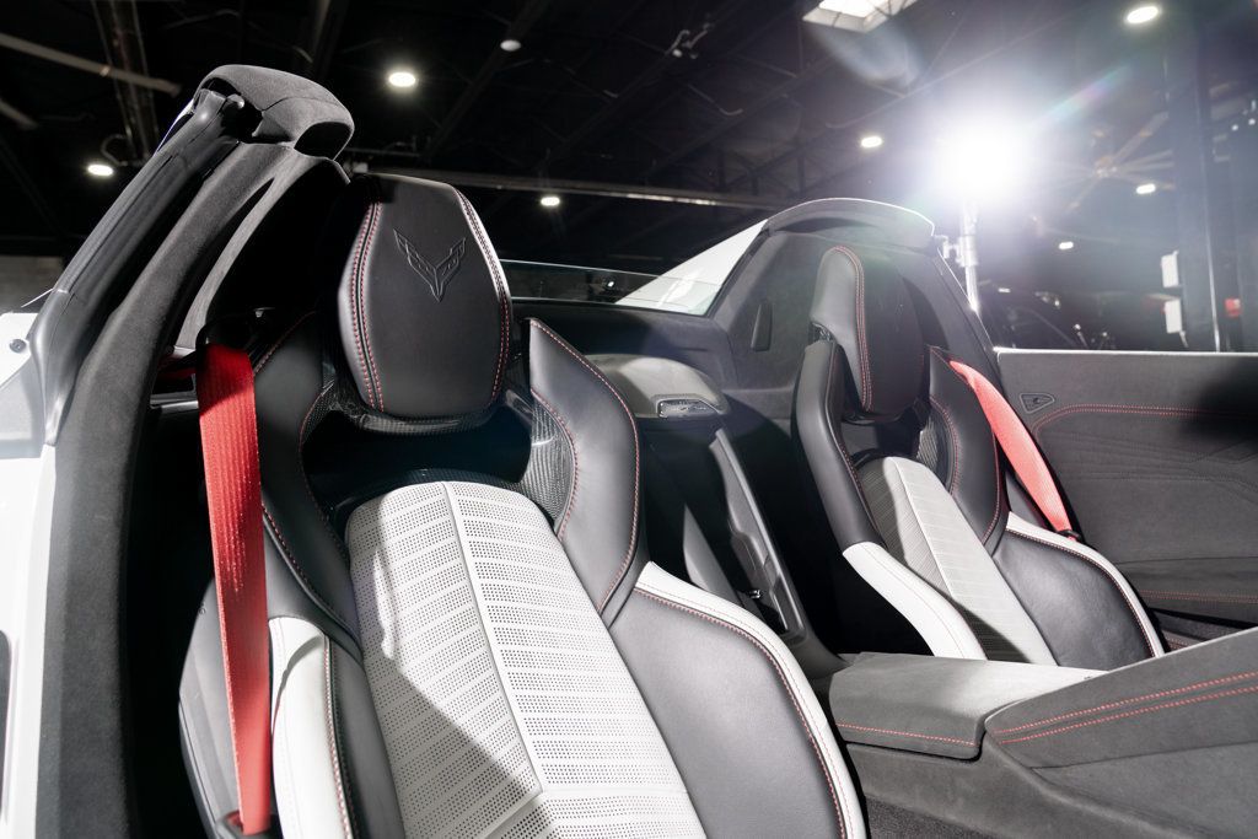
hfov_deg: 73.7
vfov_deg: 53.1
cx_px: 629
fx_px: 839
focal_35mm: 24
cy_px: 420
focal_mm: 24
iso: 250
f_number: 5
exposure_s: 1/100
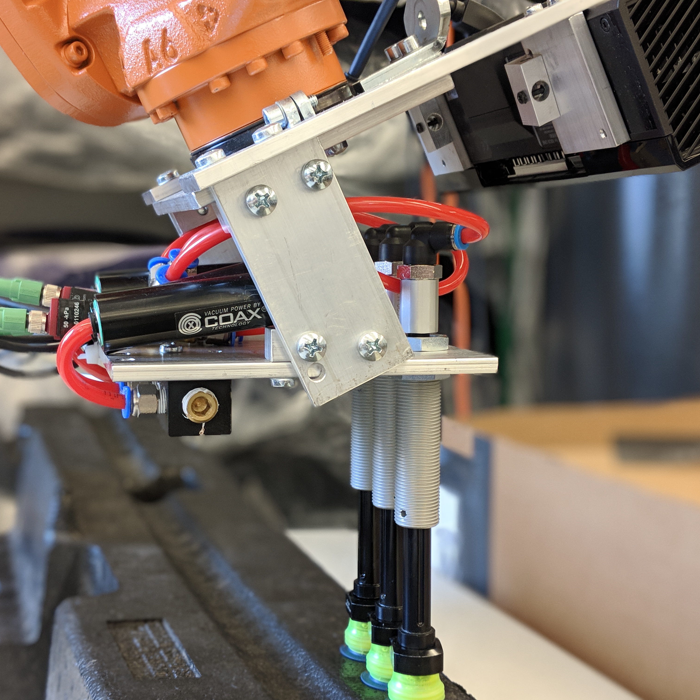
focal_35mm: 32
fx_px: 732
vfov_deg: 51.1
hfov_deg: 51.1
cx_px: 327
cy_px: 351
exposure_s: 1/60
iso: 168
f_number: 1.8
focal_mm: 4.44
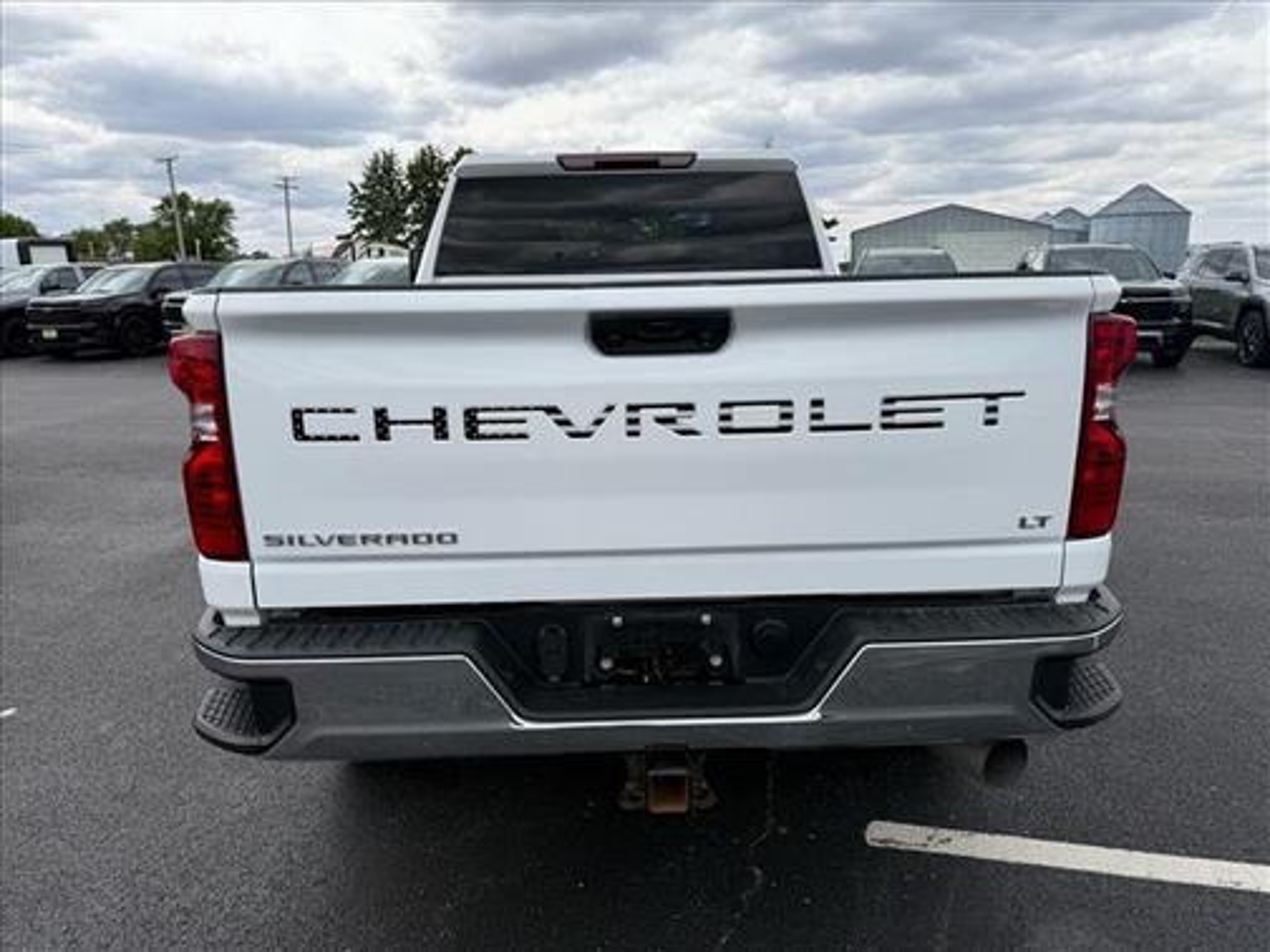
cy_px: 476
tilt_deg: -12.0
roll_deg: +1.4
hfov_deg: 71.6
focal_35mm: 24
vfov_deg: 56.8
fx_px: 881
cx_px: 635
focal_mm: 6.76
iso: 80
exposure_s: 1/4673
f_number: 1.78
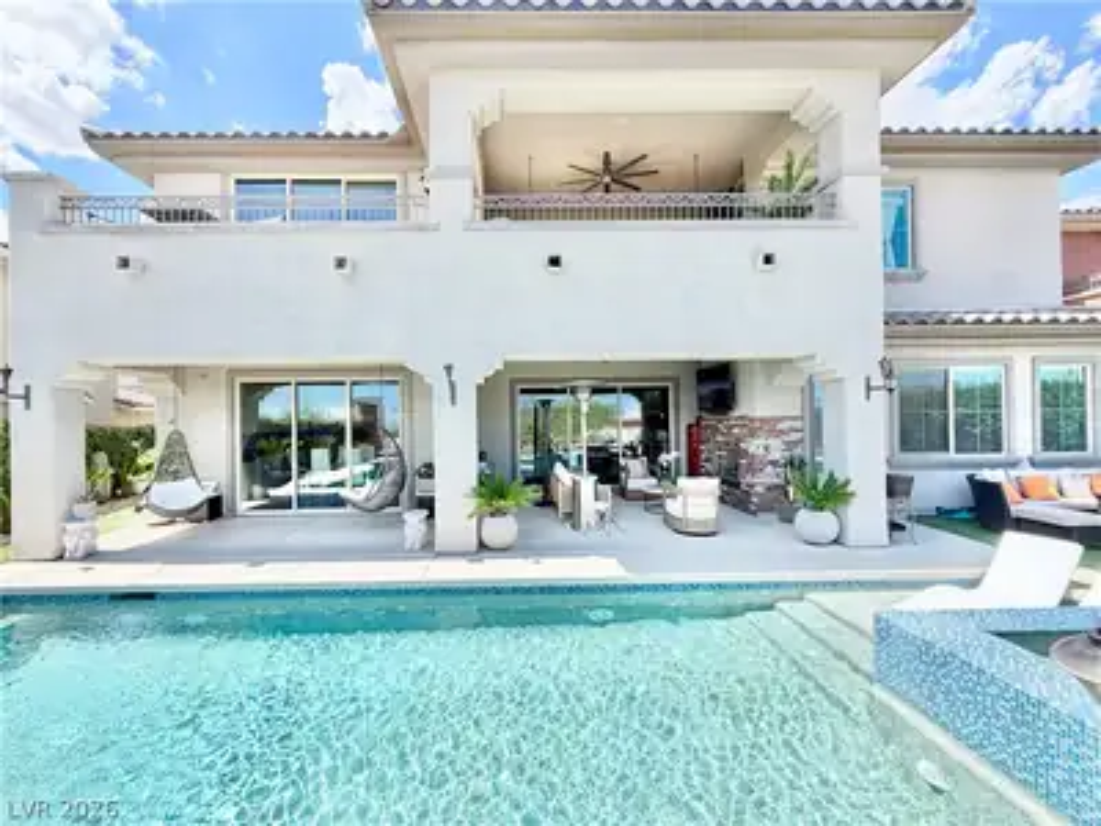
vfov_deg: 85.7
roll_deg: -0.3
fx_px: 445
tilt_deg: +1.2
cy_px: 413
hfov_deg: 102.1
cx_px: 550
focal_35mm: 14
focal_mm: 2.22
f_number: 2.2
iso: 50
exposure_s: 1/502
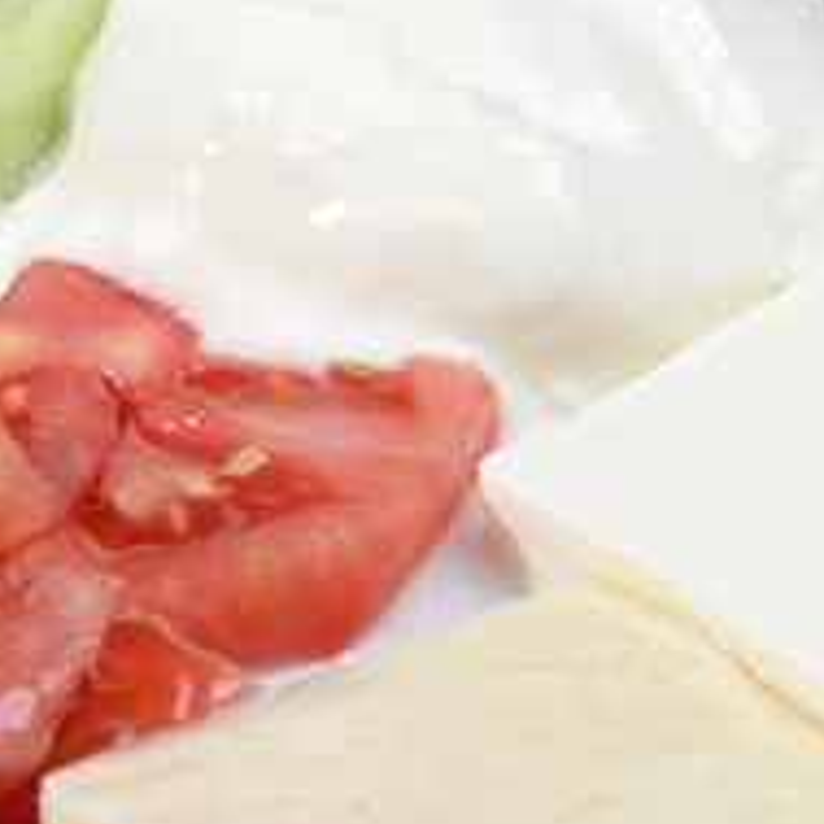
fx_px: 9641
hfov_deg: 4.9
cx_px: 595
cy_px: -355
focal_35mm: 358
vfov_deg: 4.9
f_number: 5.6
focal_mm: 66
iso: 100
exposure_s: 1/80
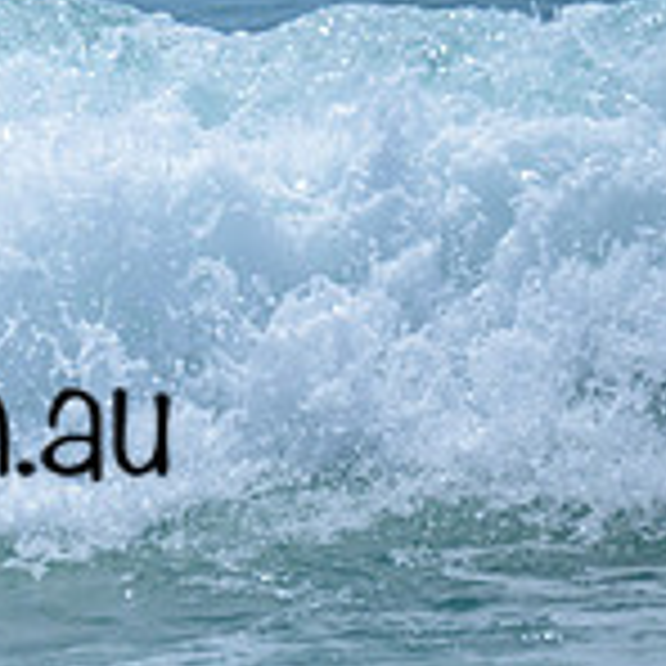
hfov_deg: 0.5
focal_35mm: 3660
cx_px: -515
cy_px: 136
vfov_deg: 0.5
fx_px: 79668
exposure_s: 1/3200
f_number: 6.3
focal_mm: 800
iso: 200
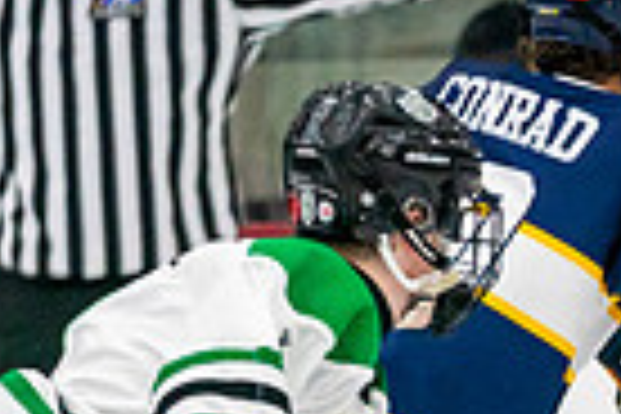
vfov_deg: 1.3
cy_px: 556
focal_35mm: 1065
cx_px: 740
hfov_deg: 1.9
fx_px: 18370
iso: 3200
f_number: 2.8
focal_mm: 198
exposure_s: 1/1250
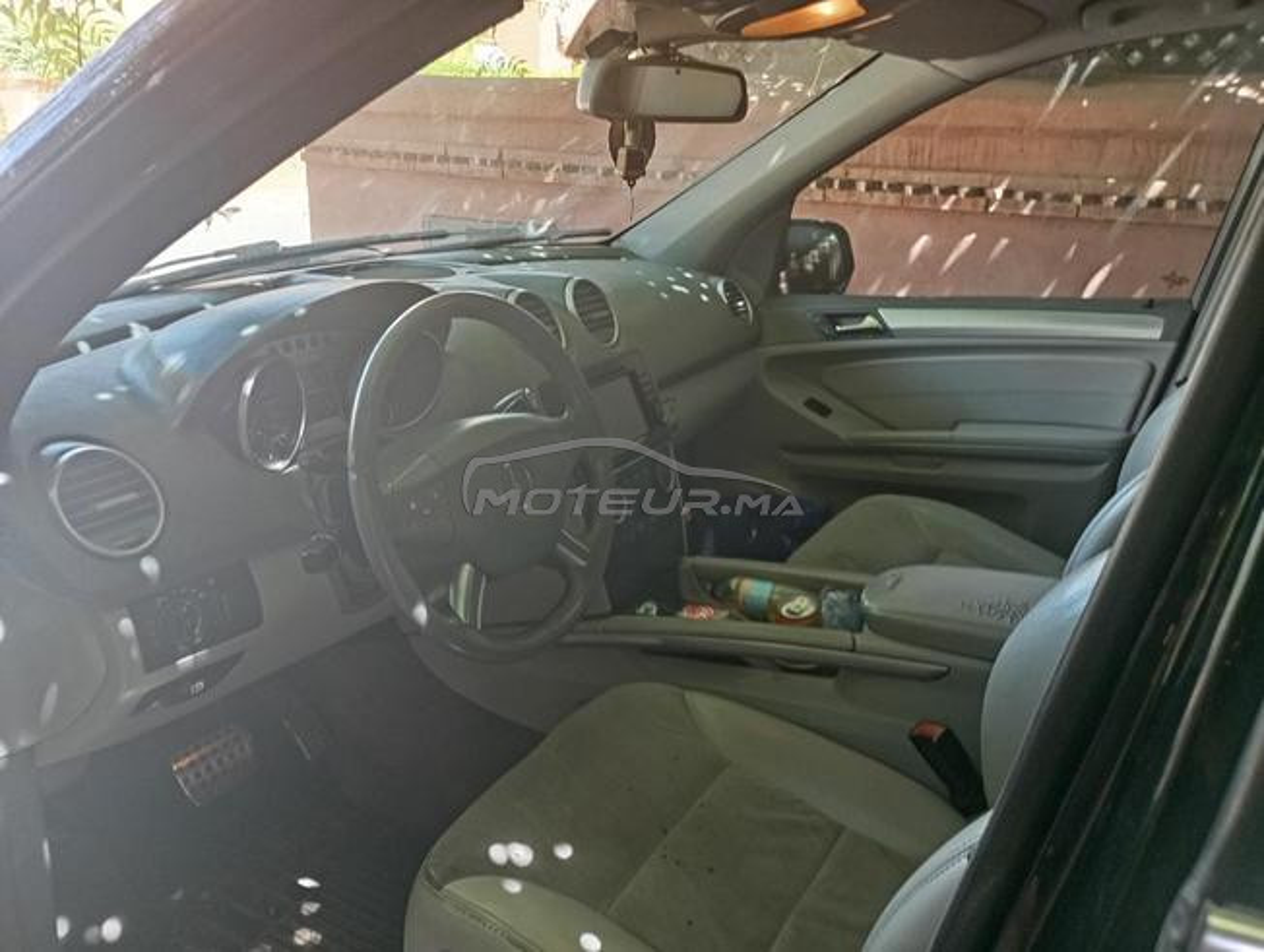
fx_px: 1024
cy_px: 476
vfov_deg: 49.9
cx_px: 632
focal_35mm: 28
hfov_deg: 63.4
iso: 355
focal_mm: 4.27
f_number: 1.8
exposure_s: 1/33.3
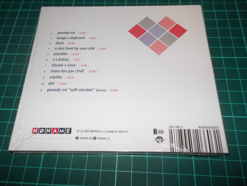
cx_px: 124
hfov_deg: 61.7
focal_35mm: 29
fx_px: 207
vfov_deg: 48.2
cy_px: 93
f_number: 3.3
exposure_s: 1/30
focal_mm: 4.1
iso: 200
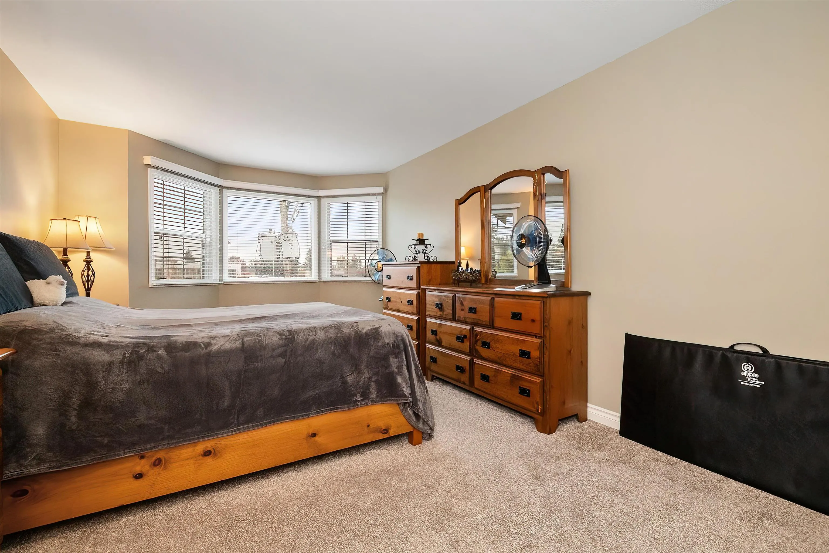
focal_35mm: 15
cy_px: 276
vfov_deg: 77.3
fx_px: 345
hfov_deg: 100.4
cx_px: 414
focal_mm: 10
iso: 320
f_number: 7.1
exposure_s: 1/60
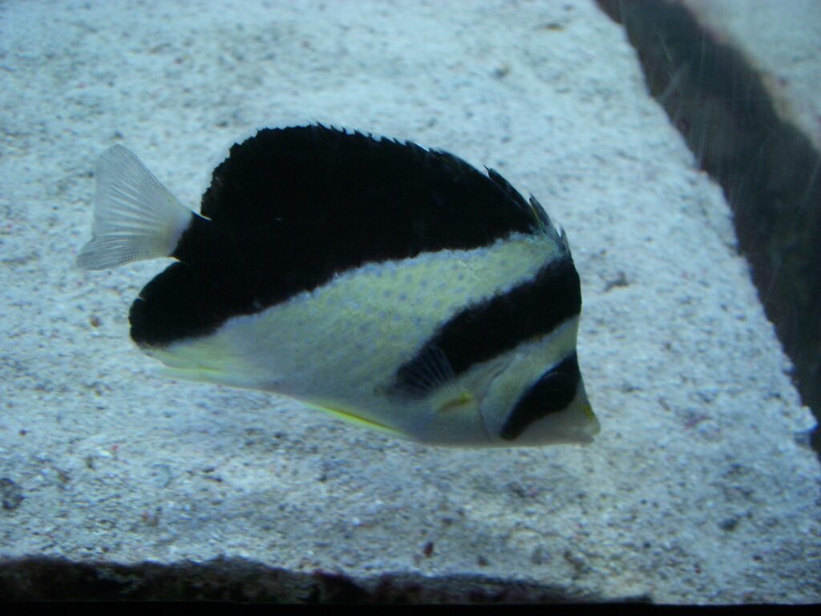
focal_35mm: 38
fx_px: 901
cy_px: 308
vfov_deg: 37.7
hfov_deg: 49.0
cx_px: 410
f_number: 2.7
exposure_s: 1/80
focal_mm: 6.2
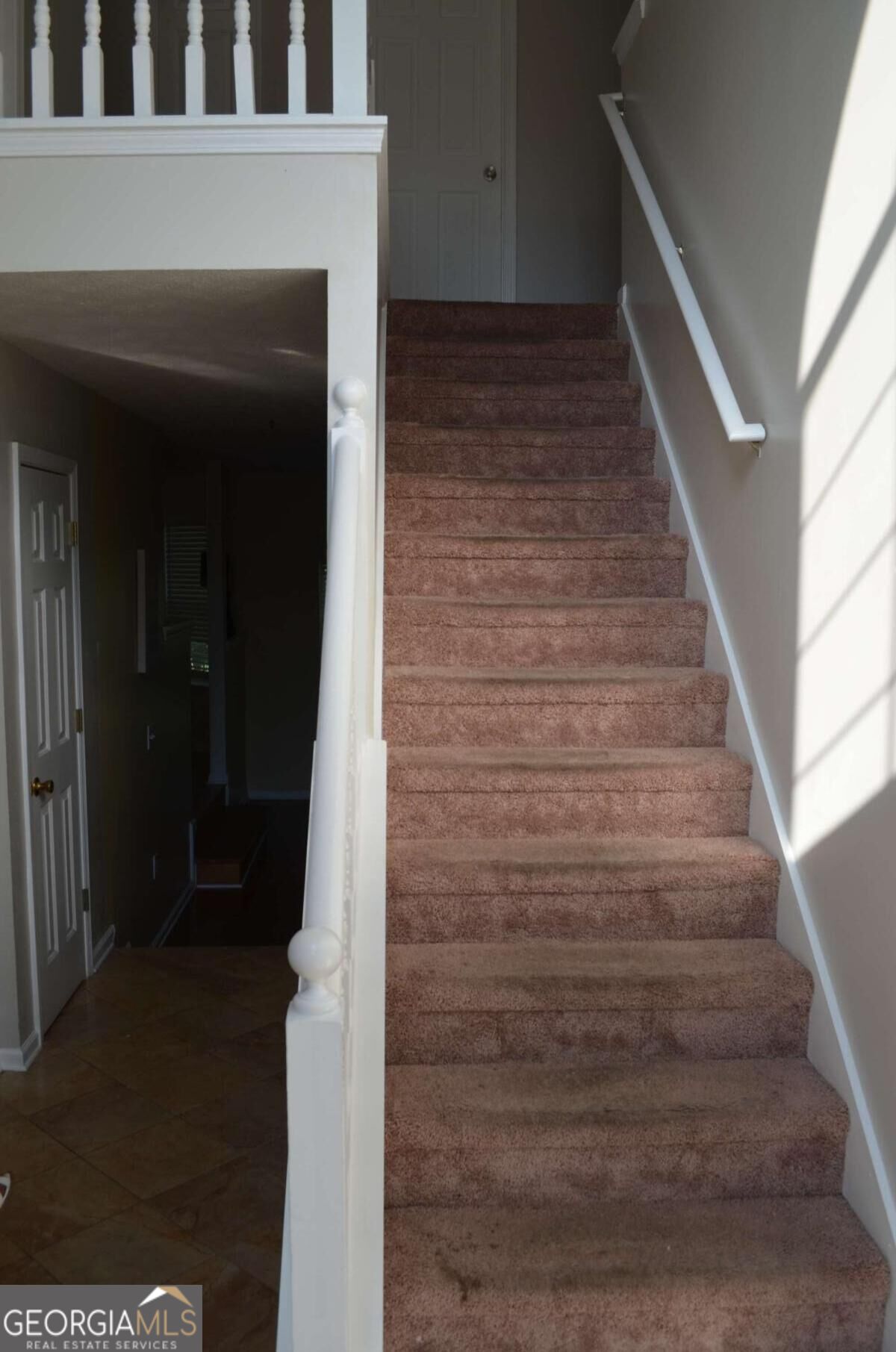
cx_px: 448
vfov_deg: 62.0
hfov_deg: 43.4
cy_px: 676
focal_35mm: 30
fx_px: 1125
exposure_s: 1/160
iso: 200
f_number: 6.3
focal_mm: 20
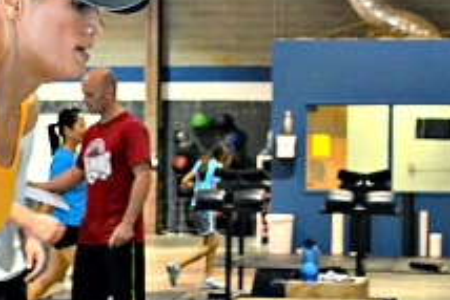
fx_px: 1576
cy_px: 172
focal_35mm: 126
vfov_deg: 10.9
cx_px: 13
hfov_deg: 16.0
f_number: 4.5
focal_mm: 30
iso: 2800
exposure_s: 1/60
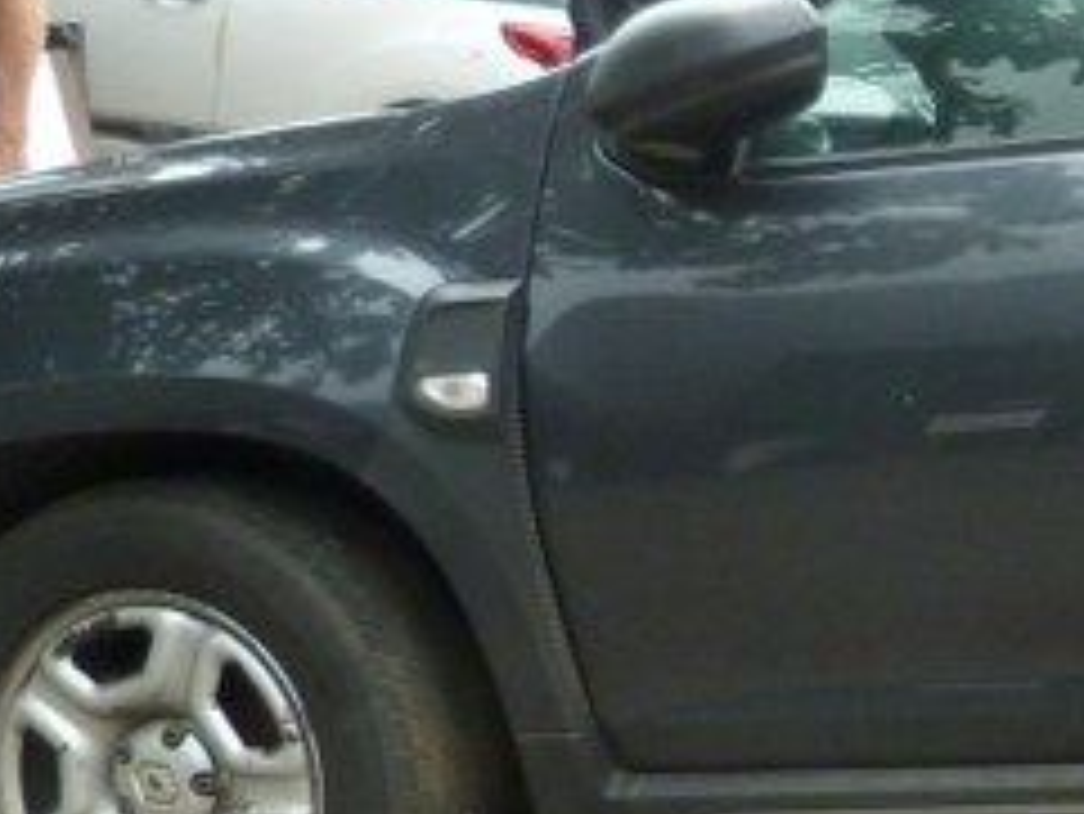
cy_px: 526
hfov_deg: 20.3
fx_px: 2600
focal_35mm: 83
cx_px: 1606
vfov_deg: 17.8
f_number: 2.8
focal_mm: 4.5
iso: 250
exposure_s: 1/250
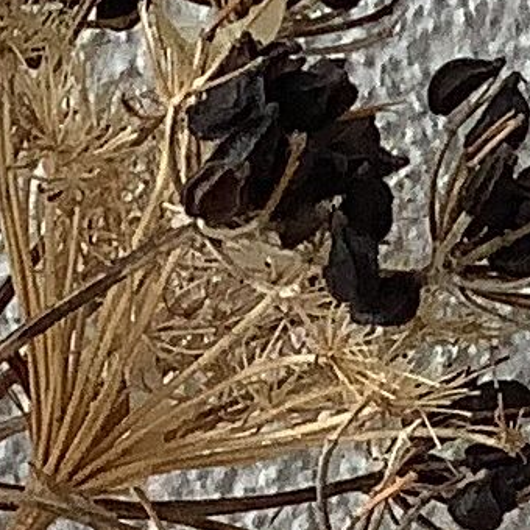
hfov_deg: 6.4
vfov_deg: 6.3
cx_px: 1203
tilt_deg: -17.7
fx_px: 4556
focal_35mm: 263
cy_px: 1288
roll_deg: +0.7
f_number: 2.4
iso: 64
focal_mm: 3.3
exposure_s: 1/100
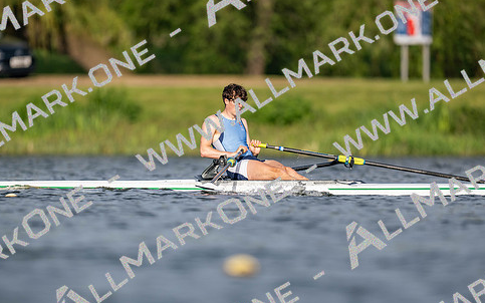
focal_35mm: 735
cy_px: 174
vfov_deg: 1.8
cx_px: 260
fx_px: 9716
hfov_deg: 2.9
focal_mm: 600
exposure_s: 1/2500
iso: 220
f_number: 4
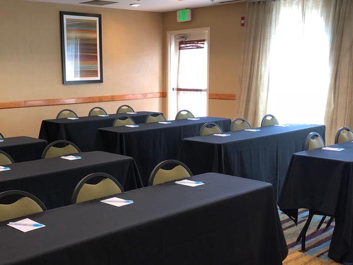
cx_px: 123
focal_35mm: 46
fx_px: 469
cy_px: 161
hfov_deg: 40.8
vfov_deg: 31.4
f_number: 1.8
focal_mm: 3.99
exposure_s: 1/15
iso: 50
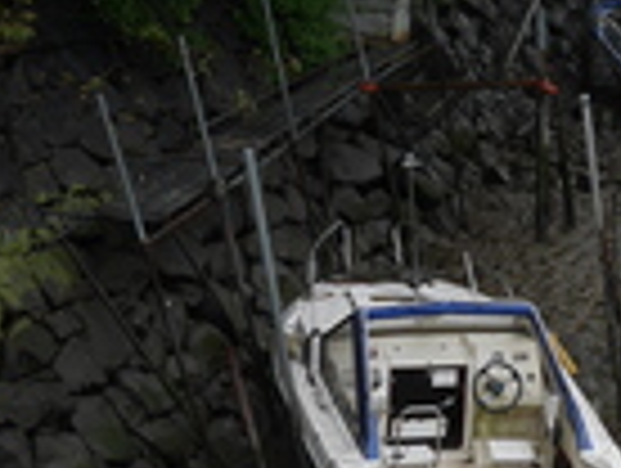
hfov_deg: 11.9
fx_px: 2803
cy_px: 65
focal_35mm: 156
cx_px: 1026
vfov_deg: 9.5
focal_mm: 18
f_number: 7.1
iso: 200
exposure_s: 1/250
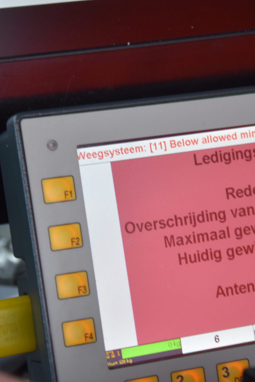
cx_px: 261
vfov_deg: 11.1
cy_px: 223
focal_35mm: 185
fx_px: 1966
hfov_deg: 7.4
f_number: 5.3
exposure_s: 1/60
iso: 450
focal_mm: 66
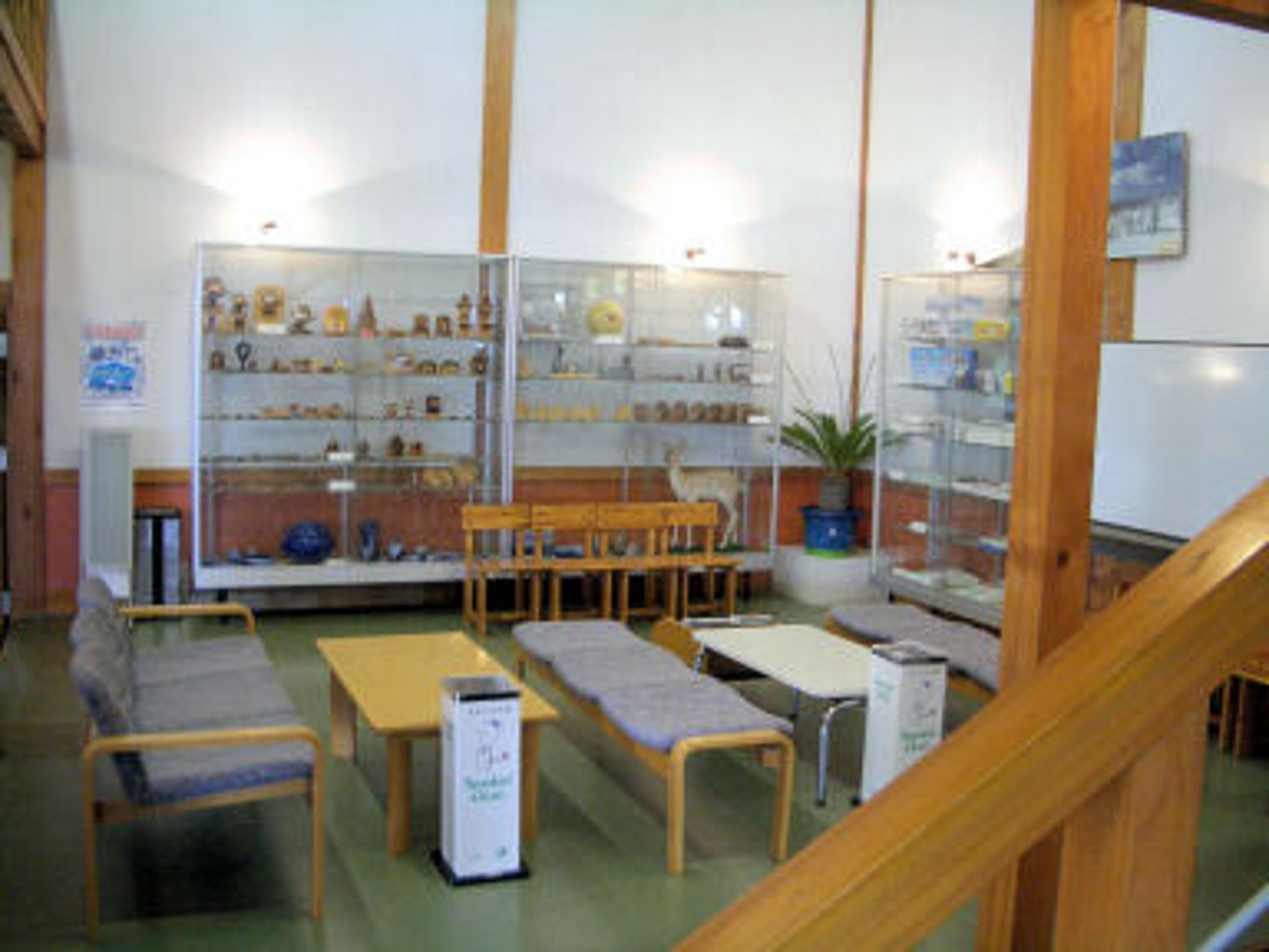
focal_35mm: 35
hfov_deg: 52.6
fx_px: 1283
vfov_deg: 40.7
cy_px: 476
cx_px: 634
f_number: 2.6
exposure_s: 1/15
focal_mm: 5.8
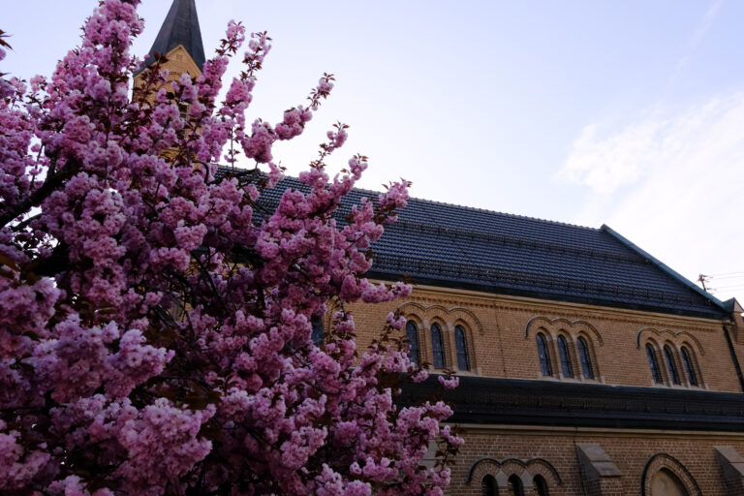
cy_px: 248
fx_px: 599
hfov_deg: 63.7
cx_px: 372
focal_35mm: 29
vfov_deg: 45.0
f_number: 8
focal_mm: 19.6
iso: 1600
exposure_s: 1/2000
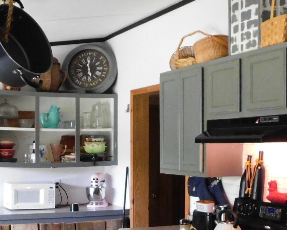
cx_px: 77
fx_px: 527
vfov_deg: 24.3
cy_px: 173
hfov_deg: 30.1
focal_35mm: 62
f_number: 3
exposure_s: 1/25
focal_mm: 4
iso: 400
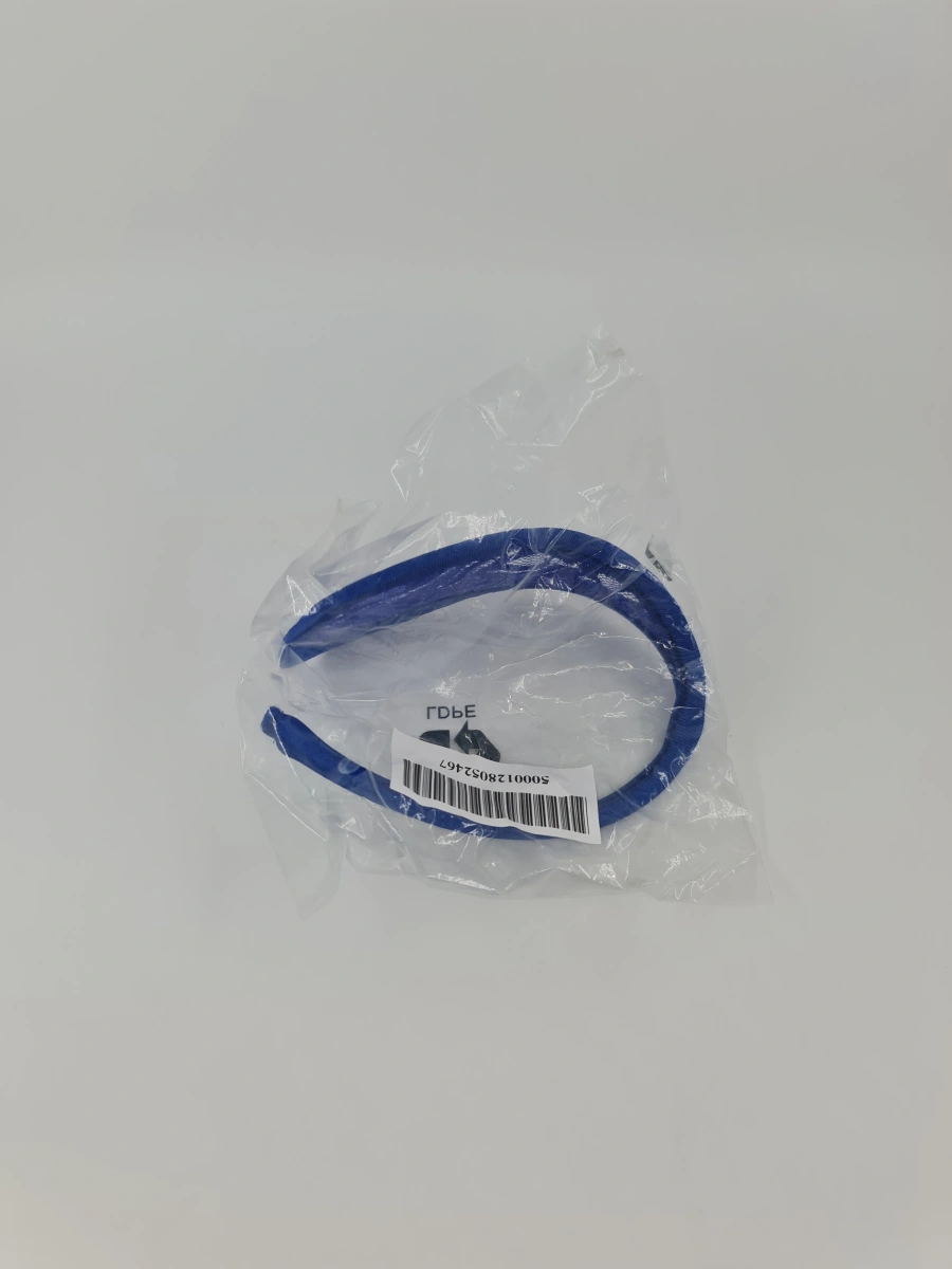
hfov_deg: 54.9
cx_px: 476
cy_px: 634
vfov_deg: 69.4
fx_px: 917
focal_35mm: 25
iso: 50
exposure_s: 1/319
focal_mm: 7
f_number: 1.8
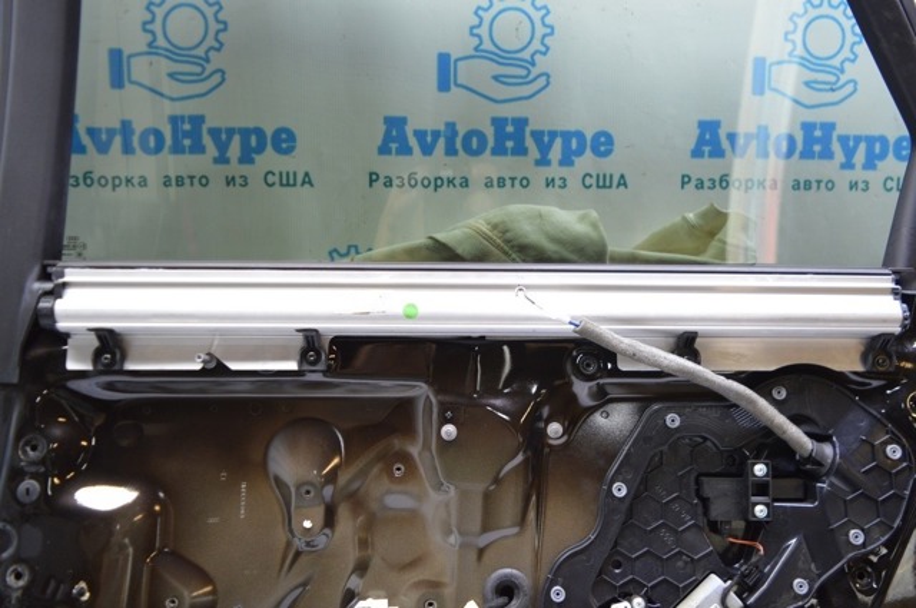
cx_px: 458
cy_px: 304
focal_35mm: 27
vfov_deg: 47.8
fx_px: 686
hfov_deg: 67.4
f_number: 3.5
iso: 400
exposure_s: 1/25
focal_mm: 18
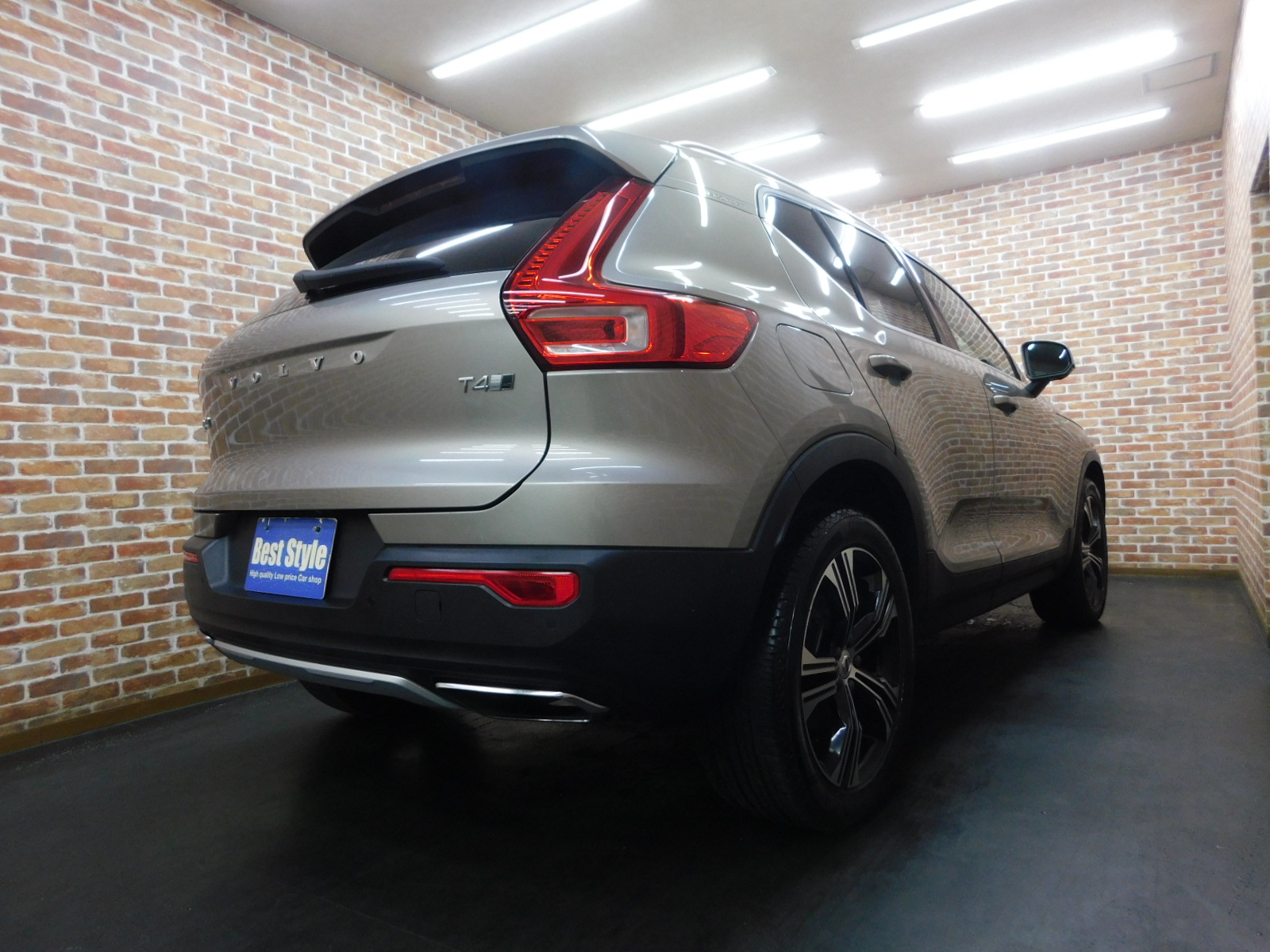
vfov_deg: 58.9
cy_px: 476
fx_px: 844
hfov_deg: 73.9
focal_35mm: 23
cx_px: 635
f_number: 3
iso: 200
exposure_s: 1/30
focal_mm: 4
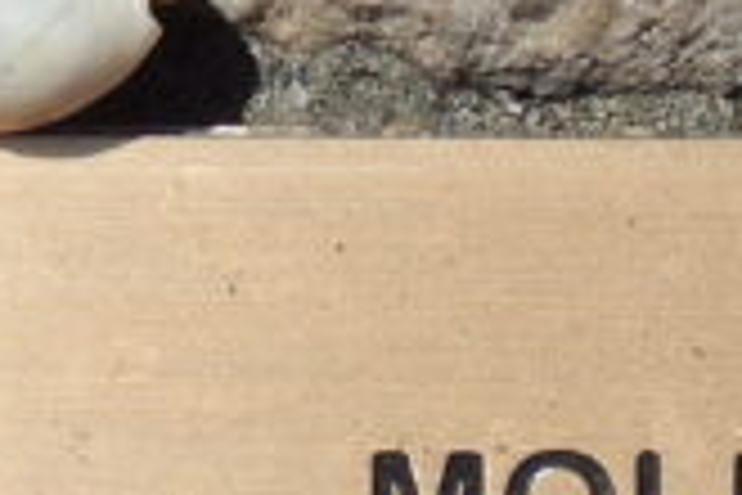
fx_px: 7296
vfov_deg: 3.8
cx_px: 670
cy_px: 994
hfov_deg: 5.8
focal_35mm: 354
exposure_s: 1/500
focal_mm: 9.7
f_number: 7.6
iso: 125
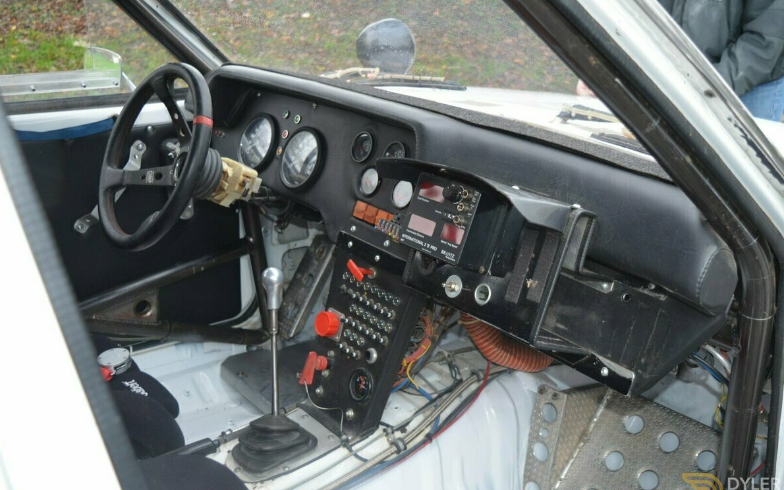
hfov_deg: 49.3
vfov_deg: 32.0
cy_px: 257
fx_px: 855
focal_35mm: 40
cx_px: 392
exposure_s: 1/60
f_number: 4
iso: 450
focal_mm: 26
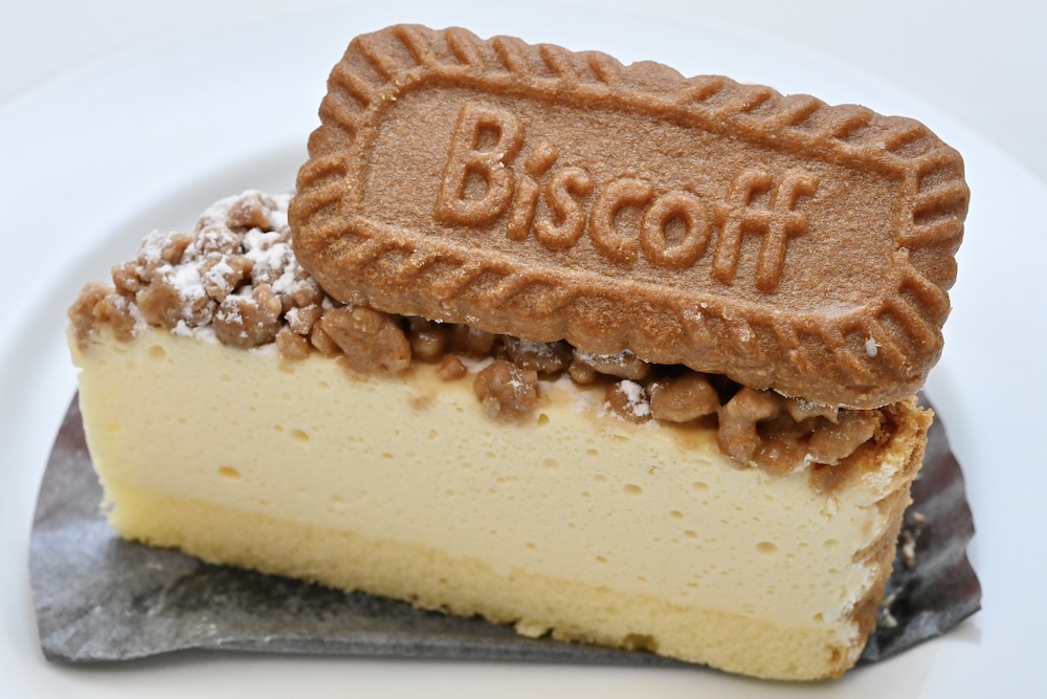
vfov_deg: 22.6
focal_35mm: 60
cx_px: 524
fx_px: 1745
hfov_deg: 33.4
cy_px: 350
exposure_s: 1/200
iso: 6400
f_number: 14
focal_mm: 60
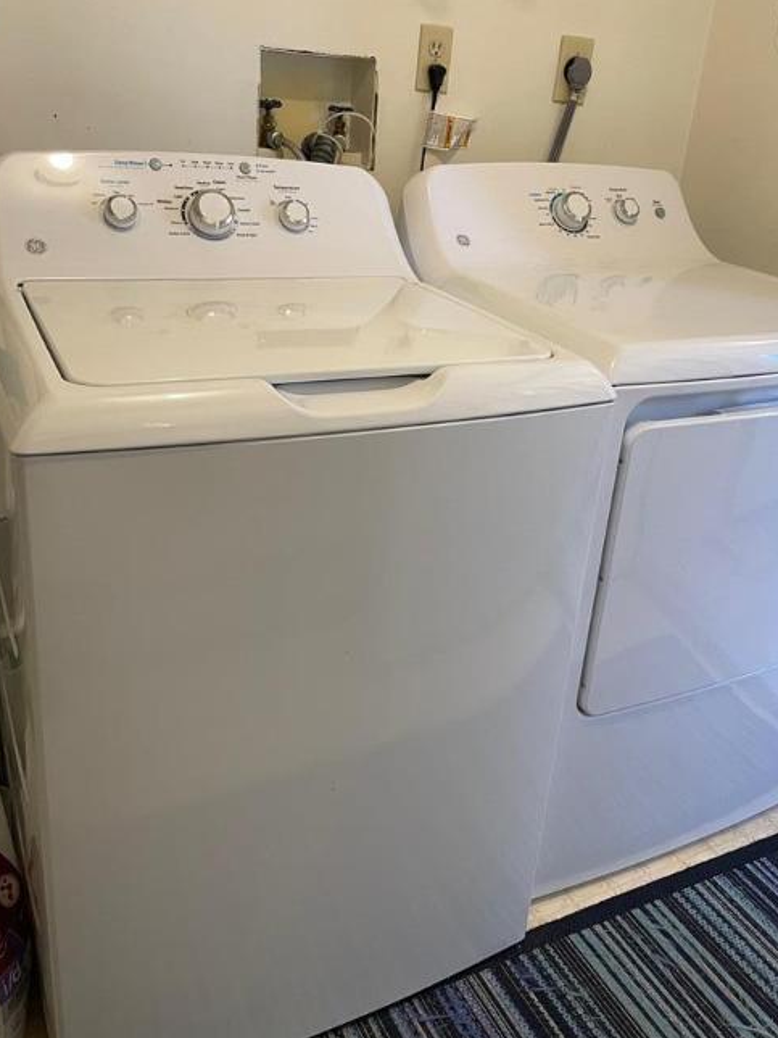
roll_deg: -5.1
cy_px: 458
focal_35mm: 31
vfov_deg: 58.2
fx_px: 929
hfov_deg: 45.4
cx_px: 420
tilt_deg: -20.9
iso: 125
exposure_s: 1/60
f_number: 1.6
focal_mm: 4.2
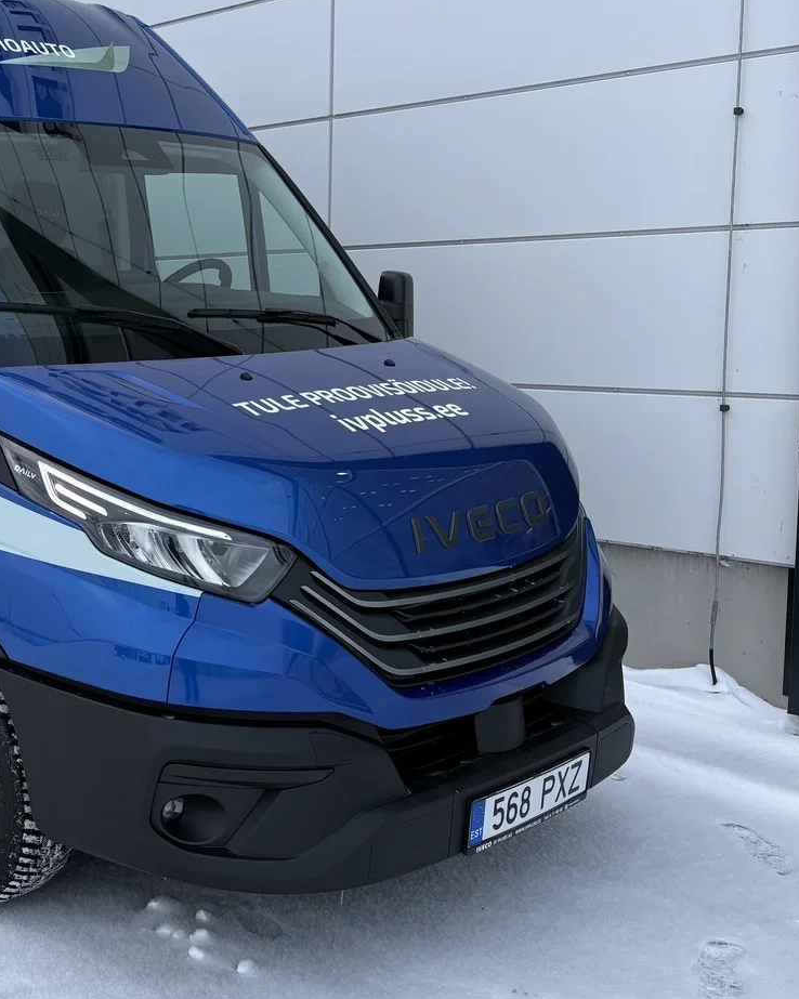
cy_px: 438
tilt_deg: -5.0
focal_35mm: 44
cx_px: -21
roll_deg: -0.4
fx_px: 1301
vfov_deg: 41.9
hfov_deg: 31.3
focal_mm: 5.96
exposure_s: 1/647
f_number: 1.6
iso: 50
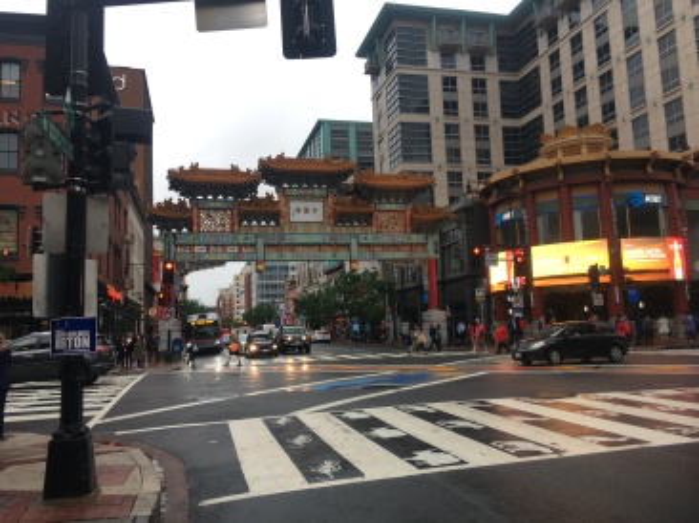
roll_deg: +1.9
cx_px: 350
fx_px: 585
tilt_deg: +8.0
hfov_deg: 61.7
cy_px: 262
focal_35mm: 29
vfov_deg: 48.2
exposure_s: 1/125
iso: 25
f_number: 2.2
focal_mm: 4.15
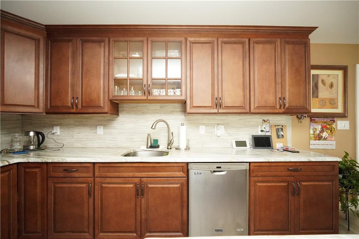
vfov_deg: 77.3
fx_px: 150
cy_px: 120
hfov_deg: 100.4
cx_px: 180
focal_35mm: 15
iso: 6400
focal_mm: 10
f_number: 4
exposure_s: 1/125
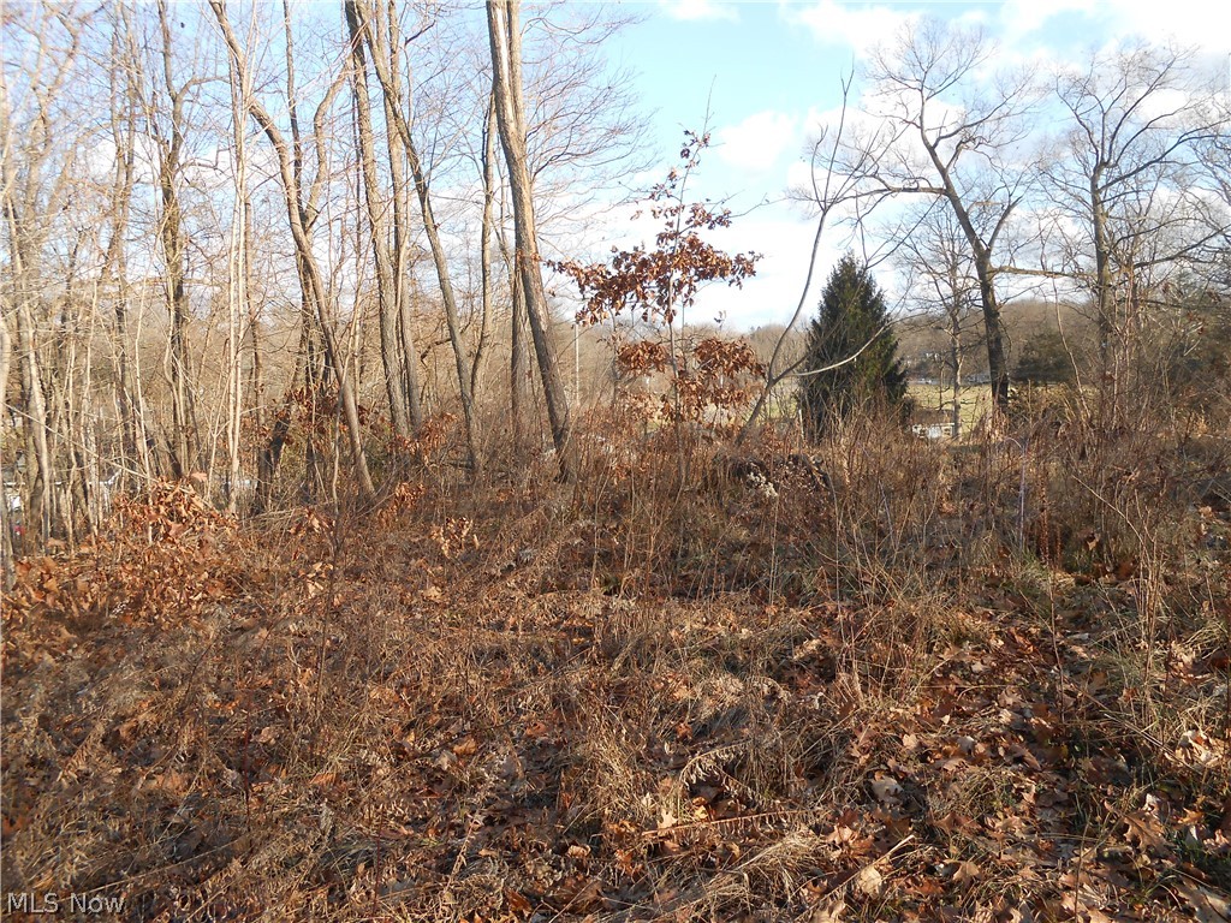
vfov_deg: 53.1
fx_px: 925
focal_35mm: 26
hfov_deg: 67.3
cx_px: 616
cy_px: 462
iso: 80
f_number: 3.5
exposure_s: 1/200
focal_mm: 4.6
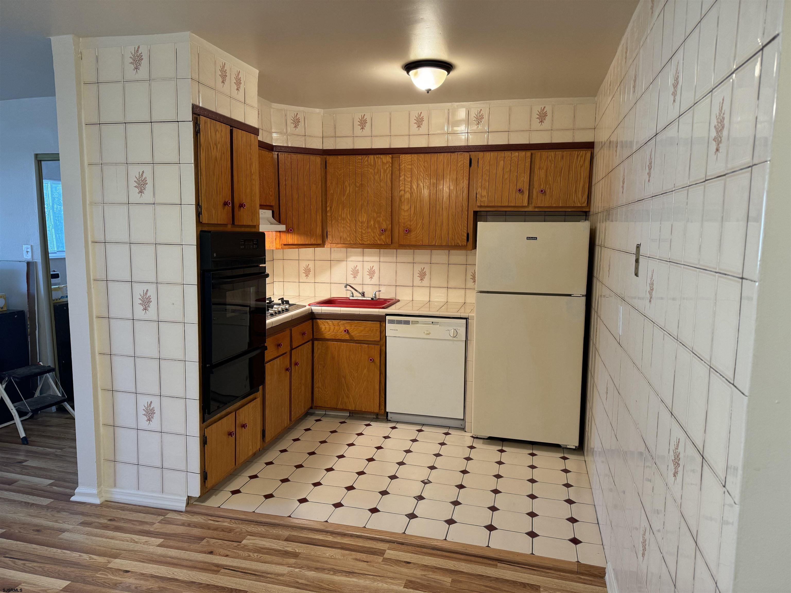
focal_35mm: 24
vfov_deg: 56.8
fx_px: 548
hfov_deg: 71.6
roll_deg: -1.1
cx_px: 396
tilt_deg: -6.5
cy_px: 296
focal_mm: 6.76
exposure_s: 1/60
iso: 160
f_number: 1.78
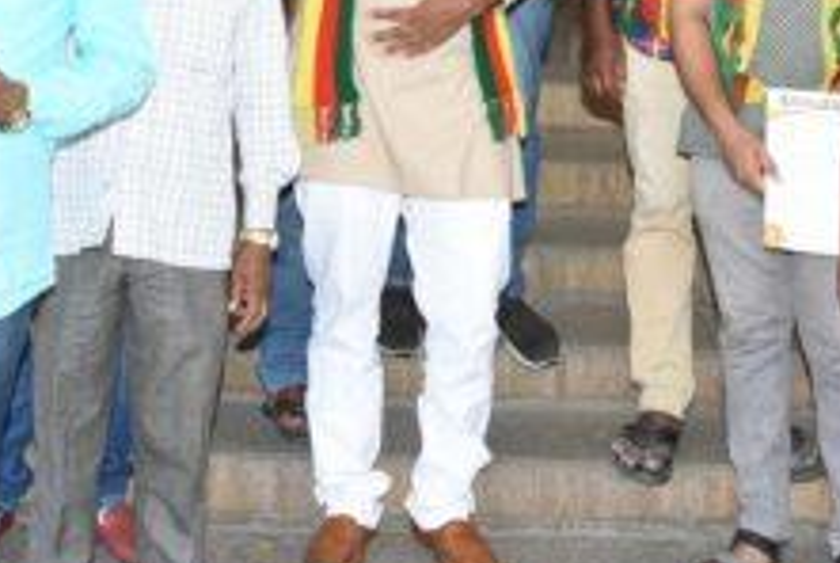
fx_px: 2079
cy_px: -86
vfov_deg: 15.0
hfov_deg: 22.8
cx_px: 496
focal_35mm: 89
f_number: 10
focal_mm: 24
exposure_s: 1/125
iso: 1250
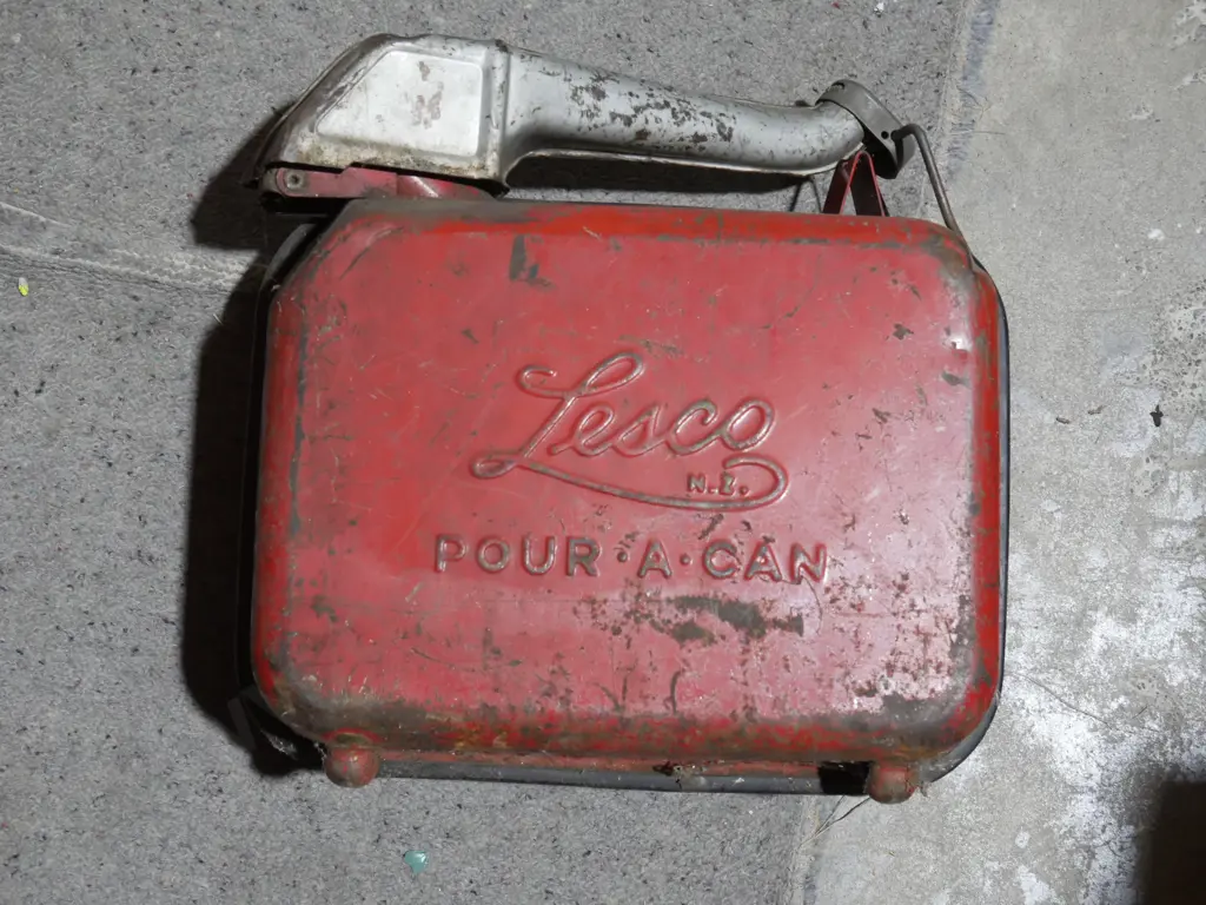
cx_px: 603
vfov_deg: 25.2
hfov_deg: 33.2
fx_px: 2021
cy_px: 452
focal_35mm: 58
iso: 1250
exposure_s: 1/60
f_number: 7.1
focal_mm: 29
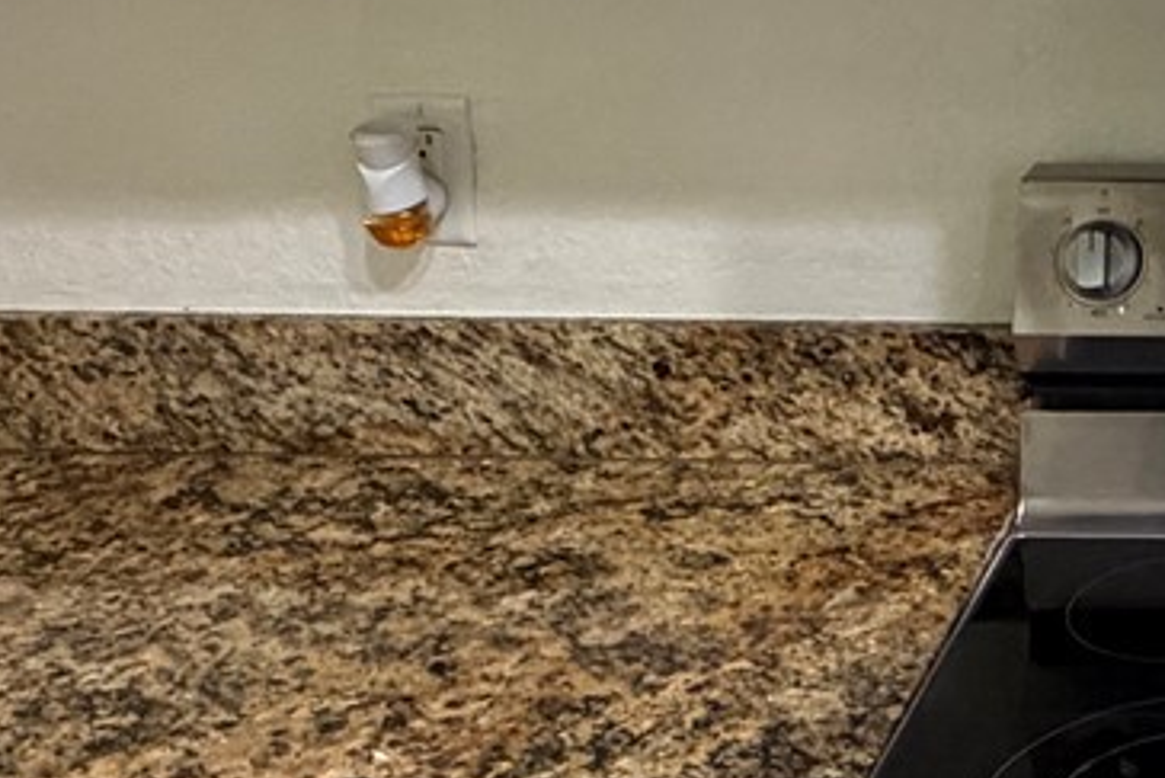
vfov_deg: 20.3
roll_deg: -0.9
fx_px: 2072
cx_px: 1552
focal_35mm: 64
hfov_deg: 26.3
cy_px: -77
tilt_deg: -8.4
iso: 400
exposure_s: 1/60
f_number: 2.2
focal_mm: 2.22
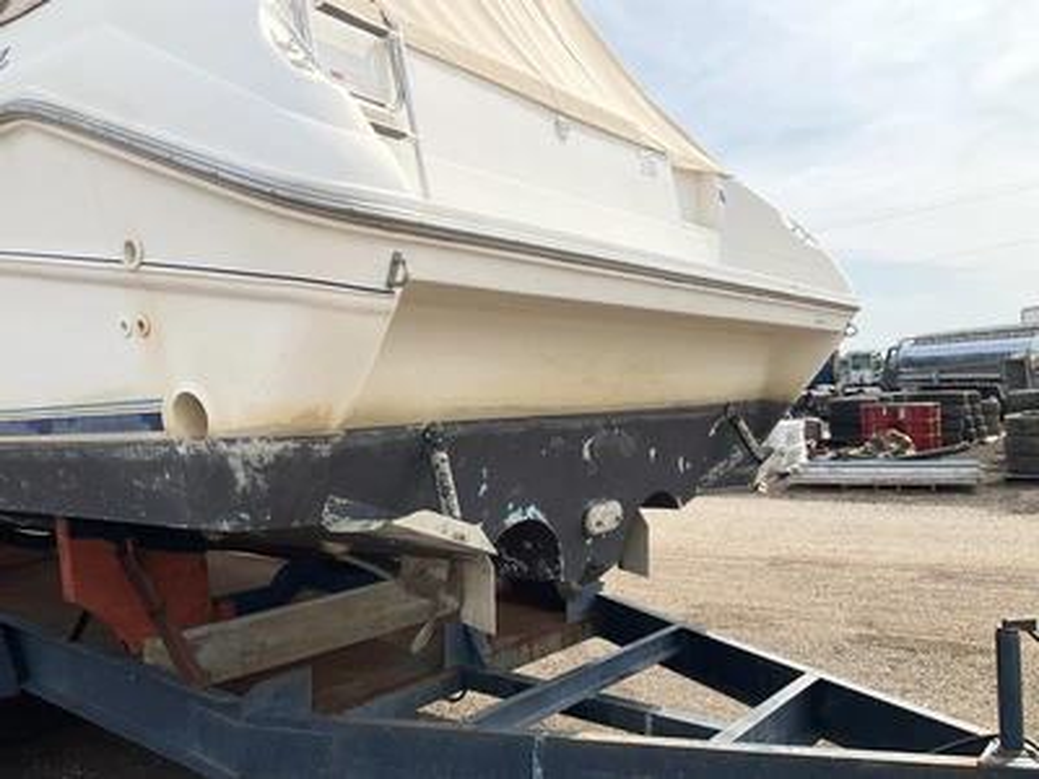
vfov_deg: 48.2
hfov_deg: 61.7
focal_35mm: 29
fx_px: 870
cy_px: 390
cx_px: 520
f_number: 1.8
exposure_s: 1/1912
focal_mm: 3
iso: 25
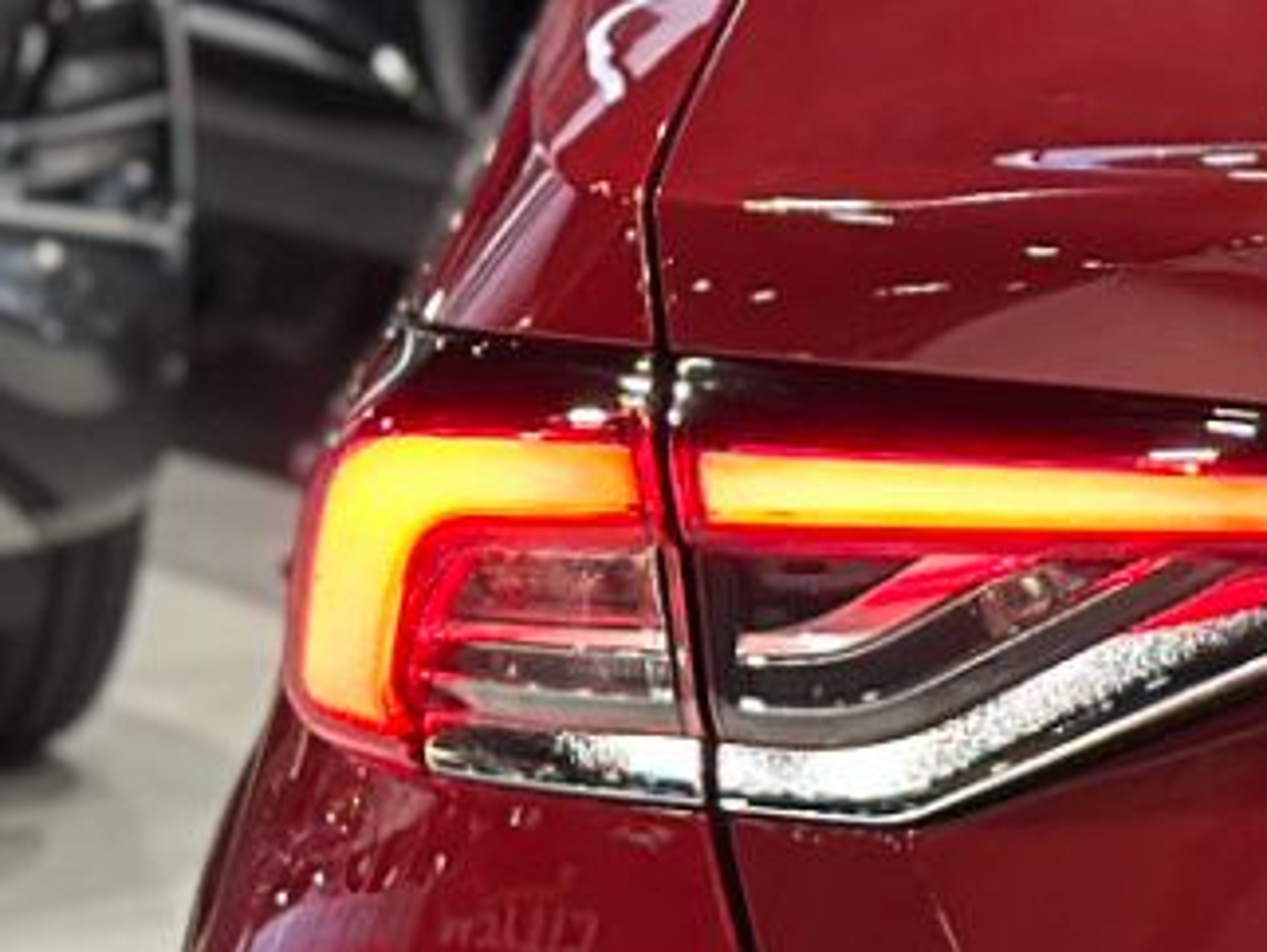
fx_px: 10476
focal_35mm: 286
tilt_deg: -9.6
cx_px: 2392
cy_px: 736
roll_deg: +0.2
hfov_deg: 6.7
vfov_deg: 5.2
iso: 160
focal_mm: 6.86
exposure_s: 1/60
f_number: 1.78
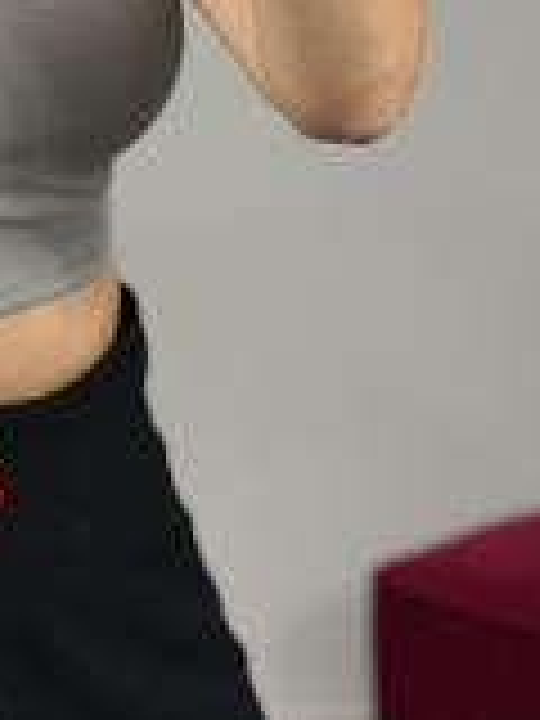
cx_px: -112
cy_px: 128
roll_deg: +3.1
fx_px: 2579
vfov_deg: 15.8
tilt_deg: -32.5
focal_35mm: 124
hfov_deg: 11.7
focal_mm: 6.86
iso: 80
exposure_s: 1/100
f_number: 1.78
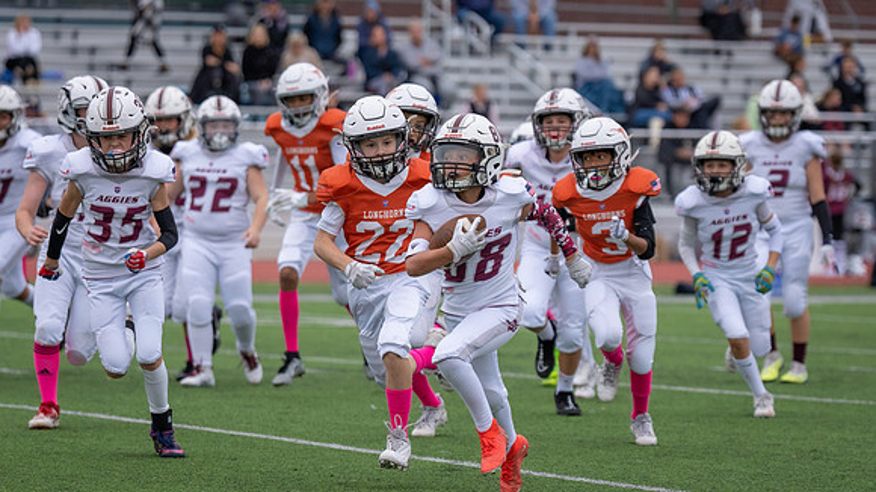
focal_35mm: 249
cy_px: 324
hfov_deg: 8.7
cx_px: 483
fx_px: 5786
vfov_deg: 4.9
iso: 640
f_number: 2.8
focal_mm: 140
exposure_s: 1/1250
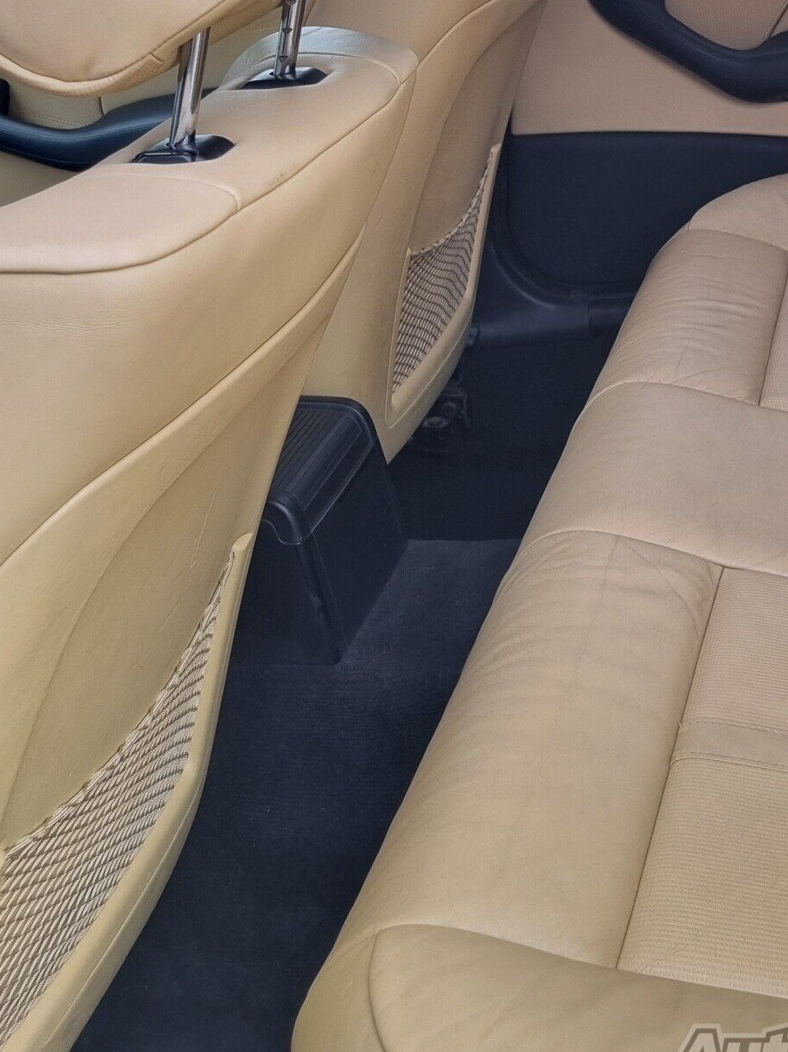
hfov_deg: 24.6
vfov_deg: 32.1
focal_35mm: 56
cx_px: 832
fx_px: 1700
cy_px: 42
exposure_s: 1/112
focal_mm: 5.4
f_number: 1.8
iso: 50
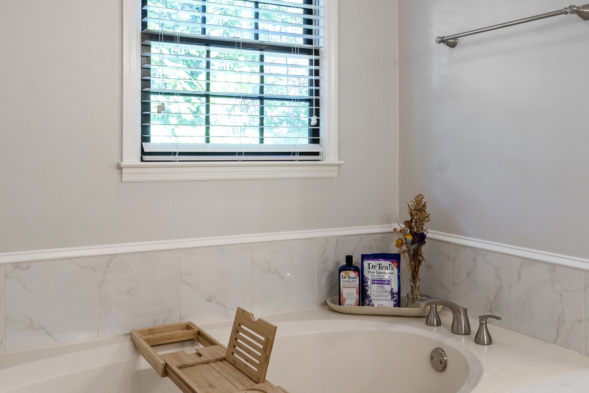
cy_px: 139
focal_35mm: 33
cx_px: 251
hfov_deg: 57.0
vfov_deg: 39.6
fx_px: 540
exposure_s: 1/10
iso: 400
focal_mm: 16
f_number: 8
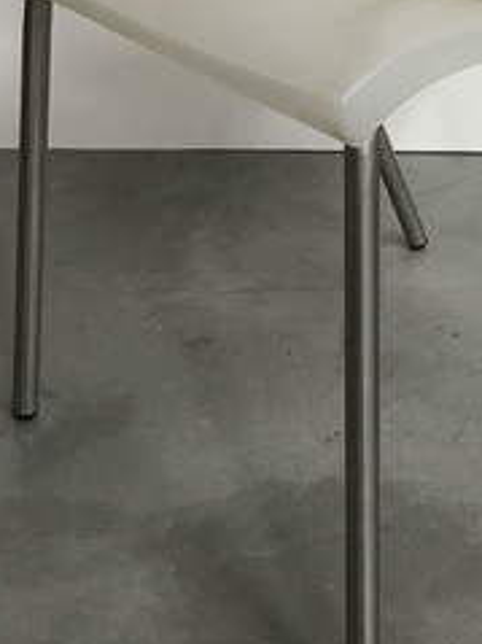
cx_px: 399
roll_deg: +0.1
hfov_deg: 18.2
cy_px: 26
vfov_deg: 23.6
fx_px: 1487
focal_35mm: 80
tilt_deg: -17.1
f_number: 1.8
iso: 32
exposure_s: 1/17
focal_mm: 3.99
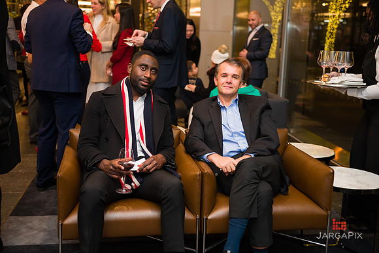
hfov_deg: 43.6
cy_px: 126
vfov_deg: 29.8
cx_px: 190
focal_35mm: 45
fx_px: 473
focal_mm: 45
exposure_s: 1/160
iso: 400
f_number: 3.2
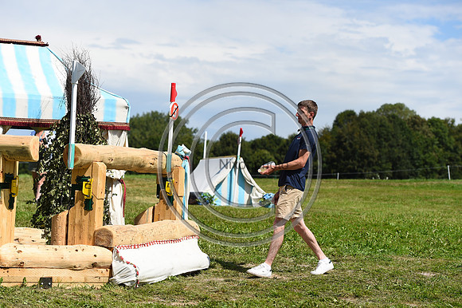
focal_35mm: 95
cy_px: 154
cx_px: 231
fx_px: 1218
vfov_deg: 14.4
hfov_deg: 21.5
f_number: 5
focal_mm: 95
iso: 100
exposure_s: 1/1000
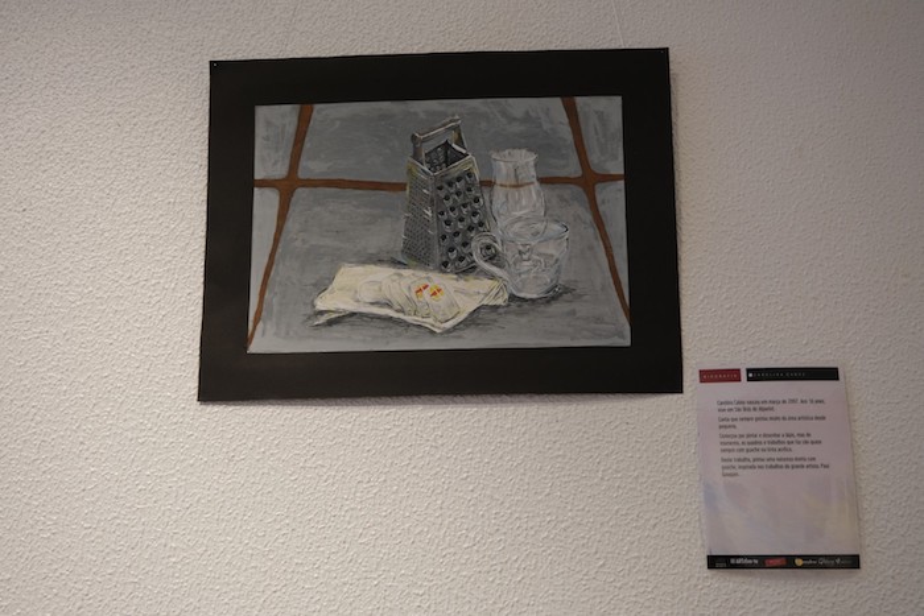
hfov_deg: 47.4
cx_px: 462
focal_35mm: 41
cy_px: 308
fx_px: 1052
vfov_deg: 32.6
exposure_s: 1/14
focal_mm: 27.5
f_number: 4
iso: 160
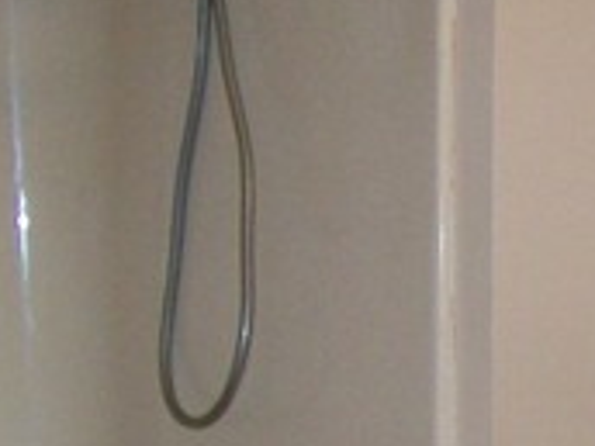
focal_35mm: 134
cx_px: 1038
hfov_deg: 13.4
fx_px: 2303
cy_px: 584
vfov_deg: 10.8
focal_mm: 6
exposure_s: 1/64
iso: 140
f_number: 2.7
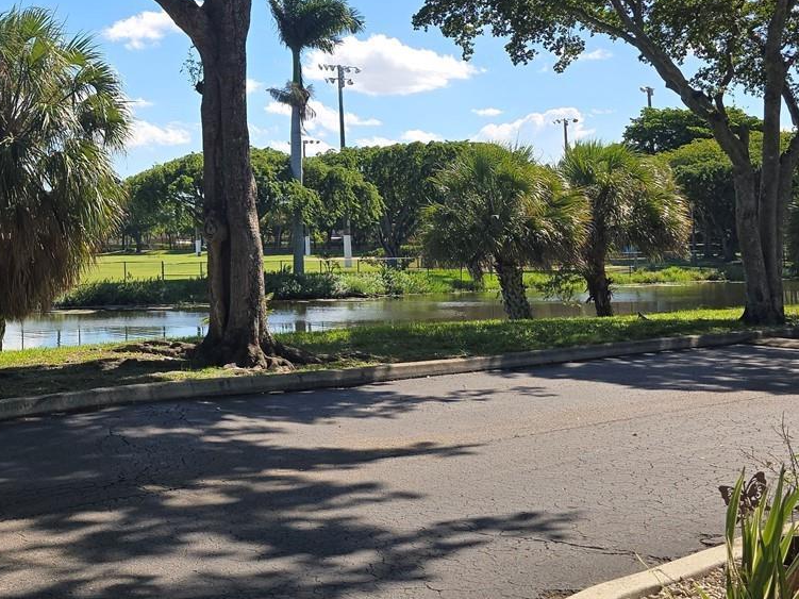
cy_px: 182
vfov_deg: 29.4
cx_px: 51
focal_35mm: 49
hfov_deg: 36.1
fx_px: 1131
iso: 12
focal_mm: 6.3
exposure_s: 1/569
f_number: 1.7
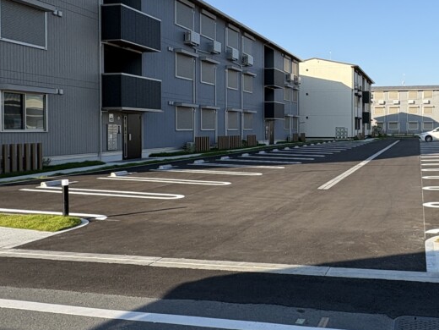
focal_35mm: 35
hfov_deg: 50.3
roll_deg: +0.8
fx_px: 444
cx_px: 333
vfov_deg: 40.5
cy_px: 133
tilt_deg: -1.2
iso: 50
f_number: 2.2
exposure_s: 1/1160
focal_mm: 2.22
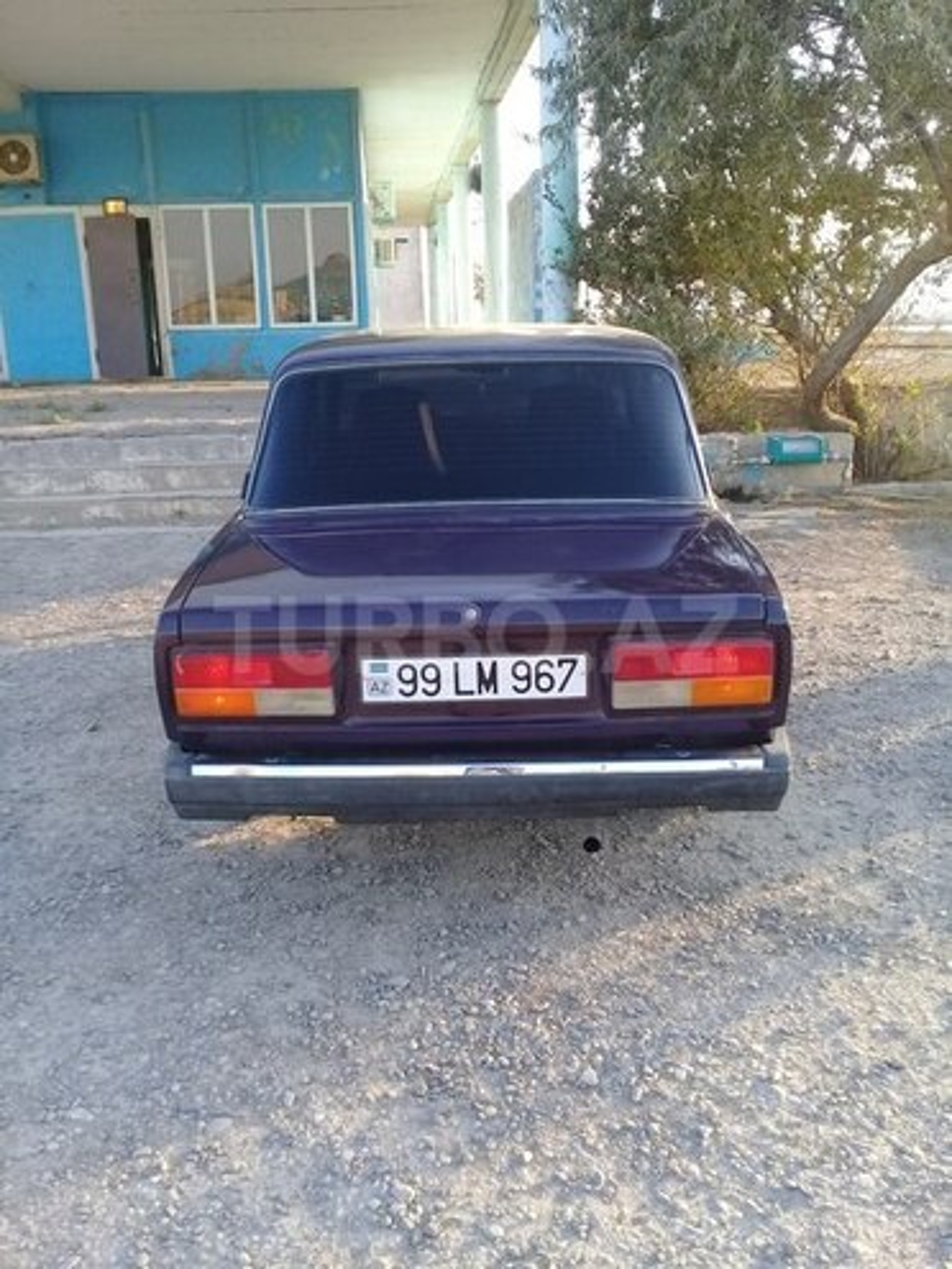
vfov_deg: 58.4
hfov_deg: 45.4
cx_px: 476
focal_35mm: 31
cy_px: 634
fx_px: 1137
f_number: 2.2
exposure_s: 1/122
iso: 50
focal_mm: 3.3
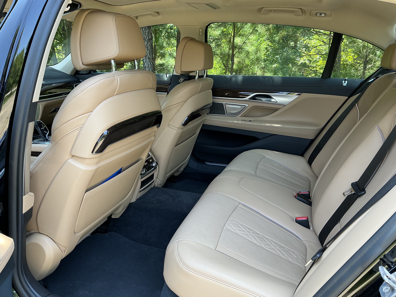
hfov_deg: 63.4
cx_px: 198
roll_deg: -0.1
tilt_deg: -17.4
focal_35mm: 28
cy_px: 148
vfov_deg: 49.7
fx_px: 320
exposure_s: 1/122
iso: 40
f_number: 1.8
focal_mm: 3
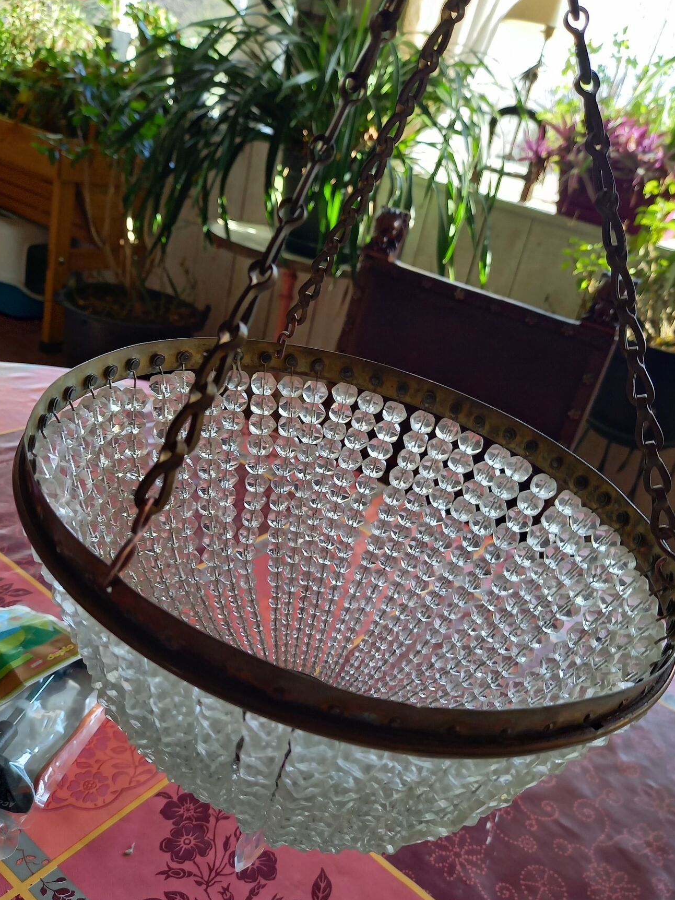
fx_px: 754
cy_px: 471
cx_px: 342
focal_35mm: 29
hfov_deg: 48.2
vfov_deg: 61.6
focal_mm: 4.65
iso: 100
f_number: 1.8
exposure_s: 1/50
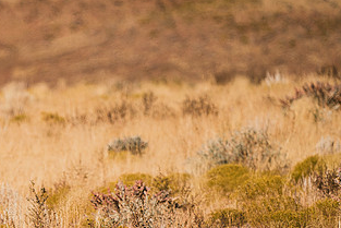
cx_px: 44
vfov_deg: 1.2
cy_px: 188
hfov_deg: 1.7
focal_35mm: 1182
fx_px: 11201
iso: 160
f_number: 6.3
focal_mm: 600
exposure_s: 1/1250
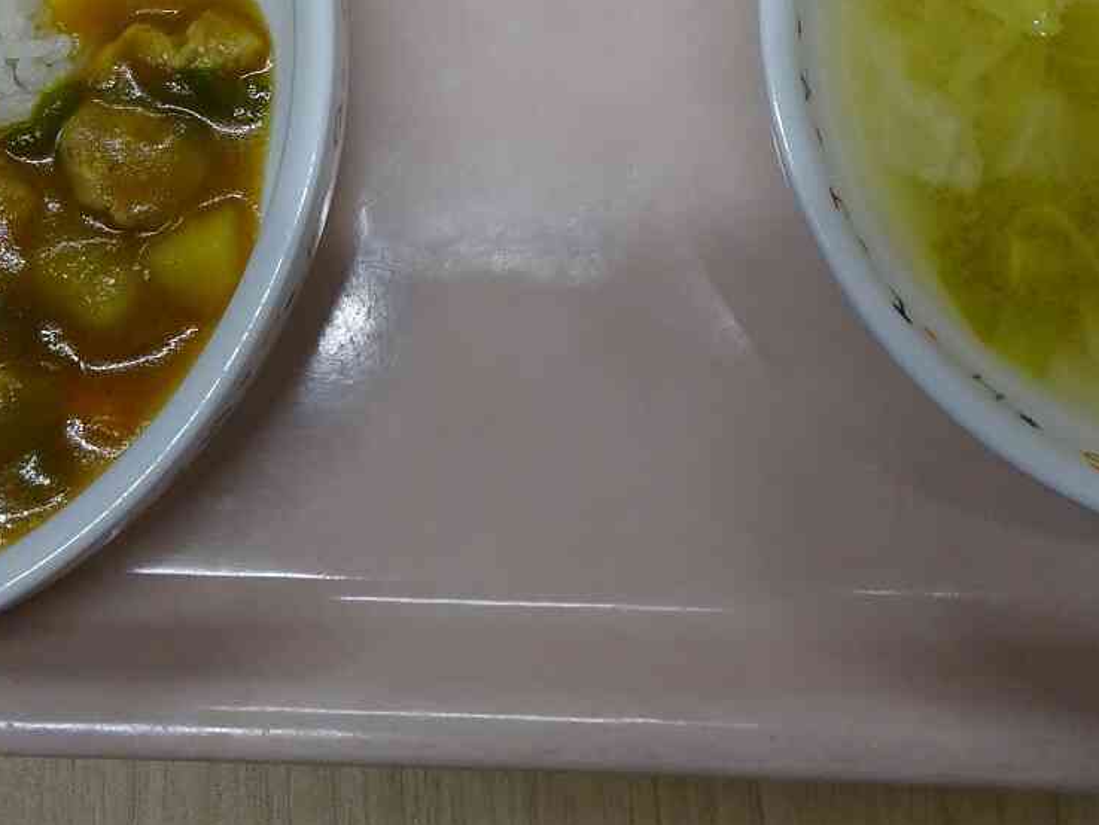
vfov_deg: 20.6
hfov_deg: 29.6
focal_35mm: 65
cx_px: 353
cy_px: -244
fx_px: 2064
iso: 80
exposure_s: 1/50
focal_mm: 4.1
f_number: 3.5
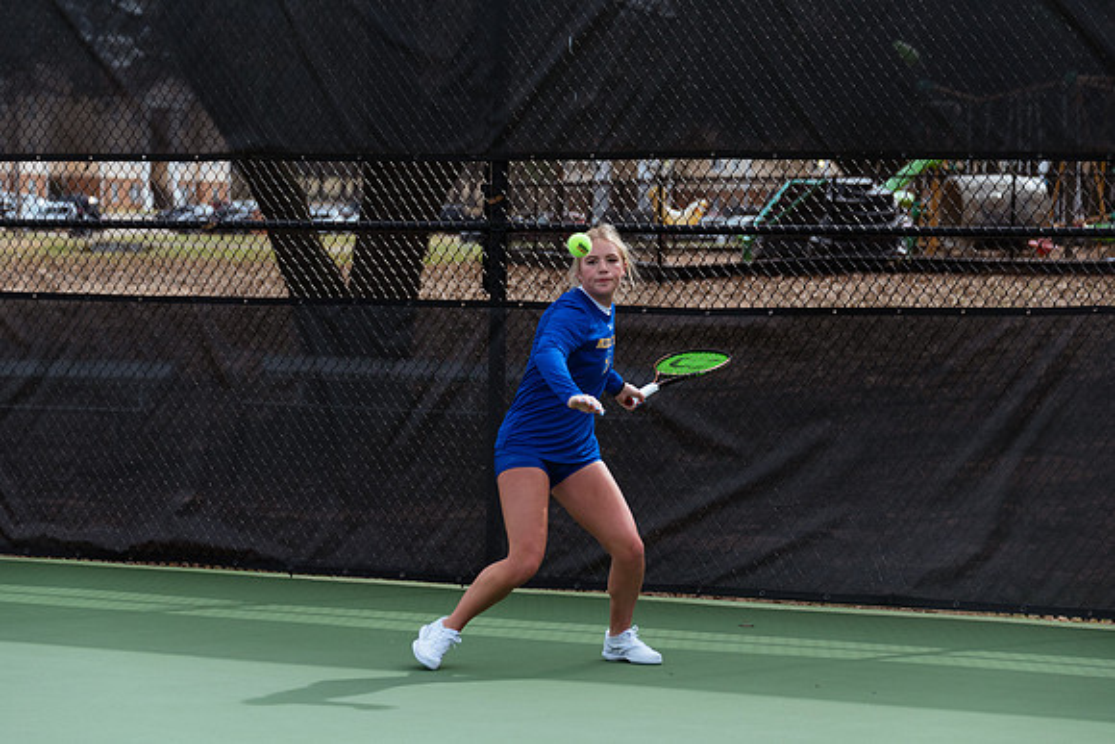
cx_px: 573
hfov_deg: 15.5
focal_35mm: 132
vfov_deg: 10.4
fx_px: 4091
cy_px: 360
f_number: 5.6
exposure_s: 1/2500
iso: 640
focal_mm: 122
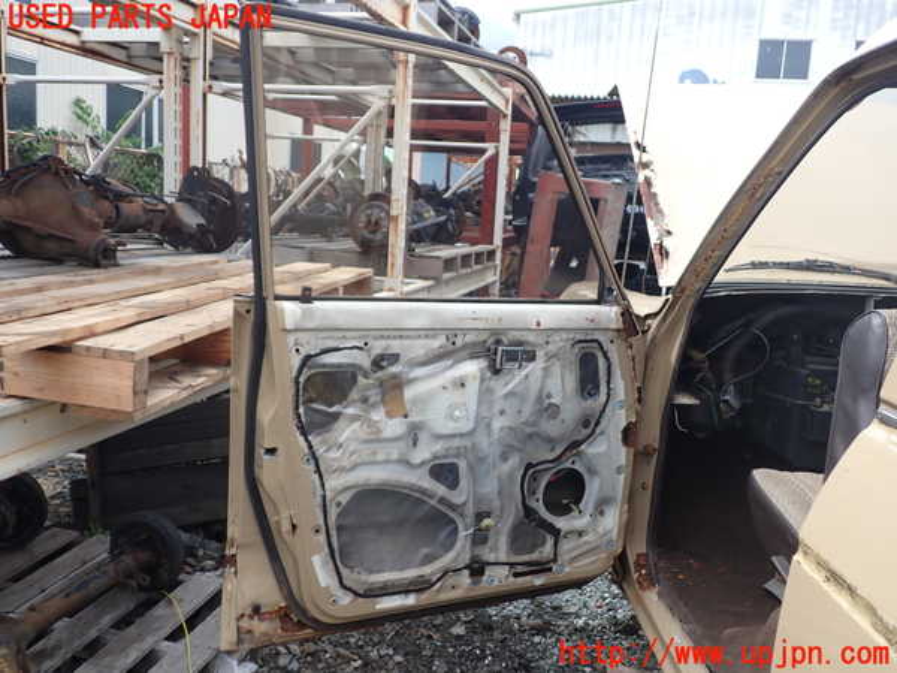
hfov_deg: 60.0
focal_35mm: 30
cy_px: 336
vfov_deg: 46.8
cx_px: 448
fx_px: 777
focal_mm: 5.4
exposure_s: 1/640
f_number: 2.3
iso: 100
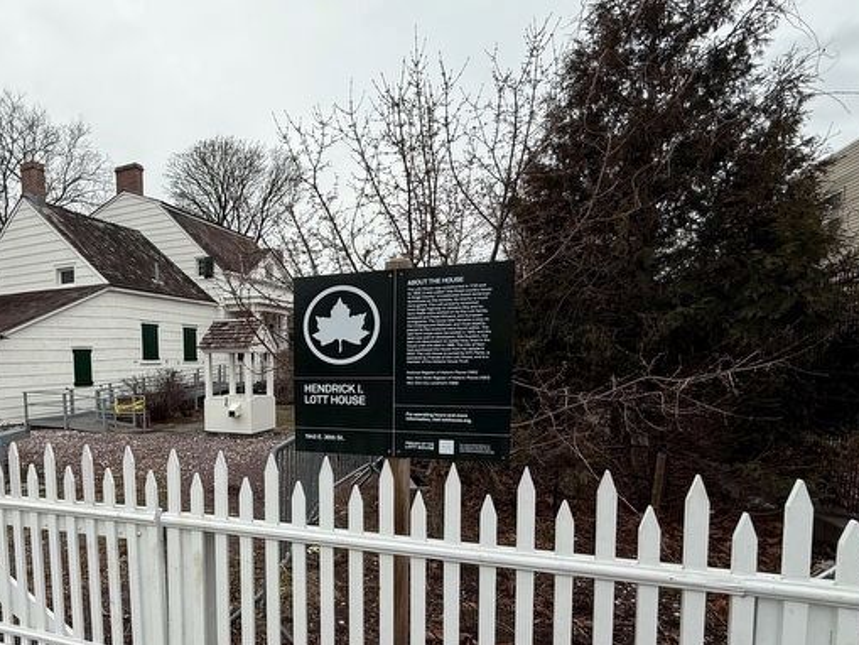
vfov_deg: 60.1
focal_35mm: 22
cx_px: 262
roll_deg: -0.2
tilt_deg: -4.0
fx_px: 546
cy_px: 412
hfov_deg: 73.2
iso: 50
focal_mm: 2.22
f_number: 2.2
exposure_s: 1/709
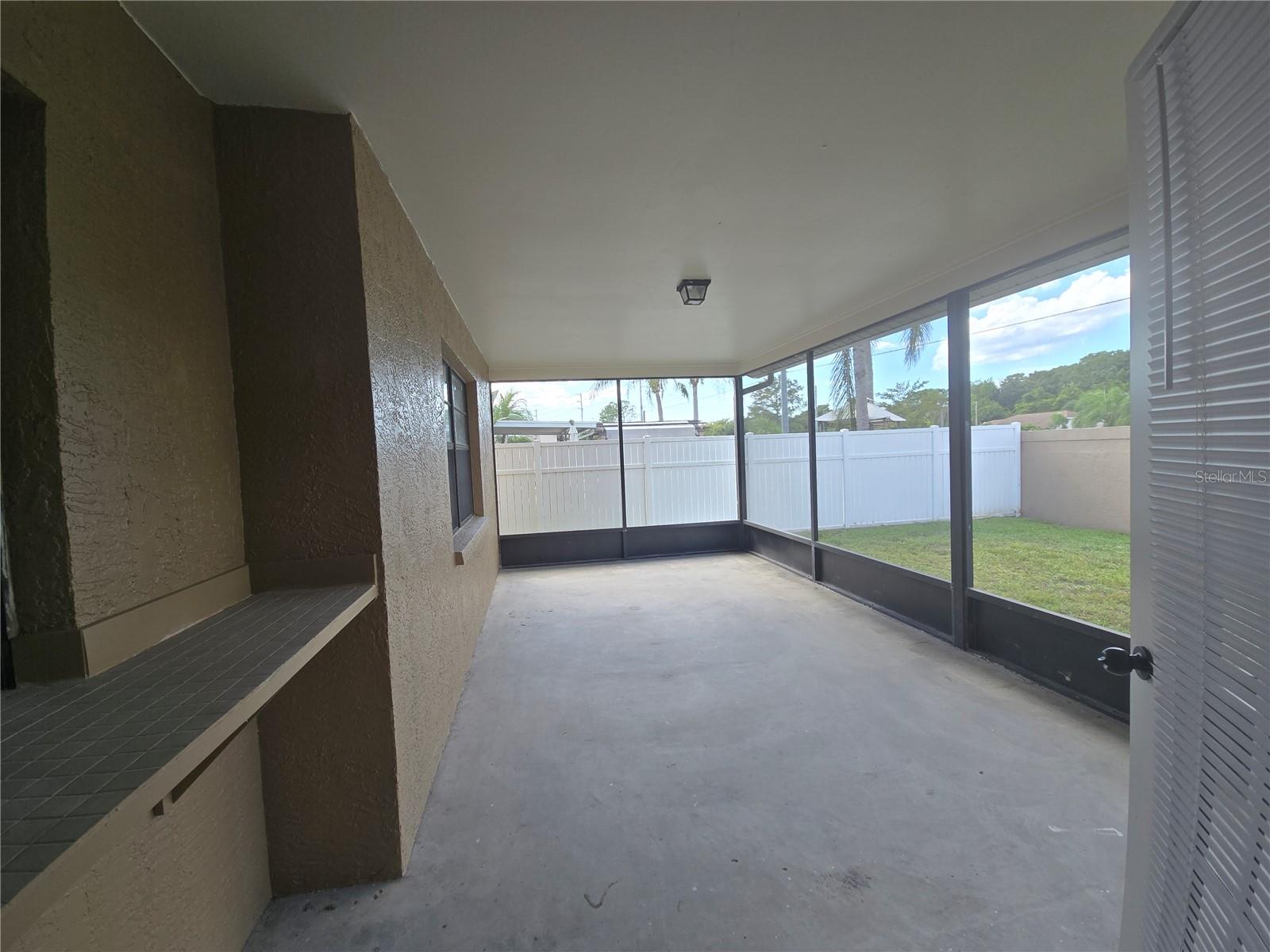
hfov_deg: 106.2
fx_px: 477
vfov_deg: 89.9
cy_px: 476
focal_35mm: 13
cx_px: 635
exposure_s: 1/211
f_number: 2.2
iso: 50
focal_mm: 2.2
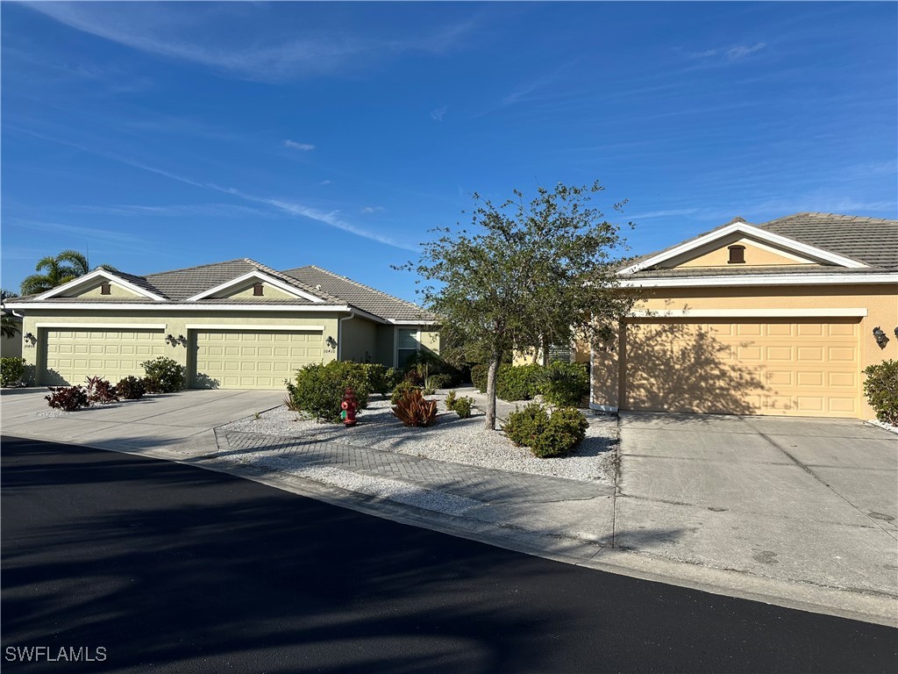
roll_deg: -1.5
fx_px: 623
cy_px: 337
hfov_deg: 71.6
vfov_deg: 56.8
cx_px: 449
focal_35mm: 24
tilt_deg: +1.3
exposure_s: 1/6623
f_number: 1.78
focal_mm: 6.86
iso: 80
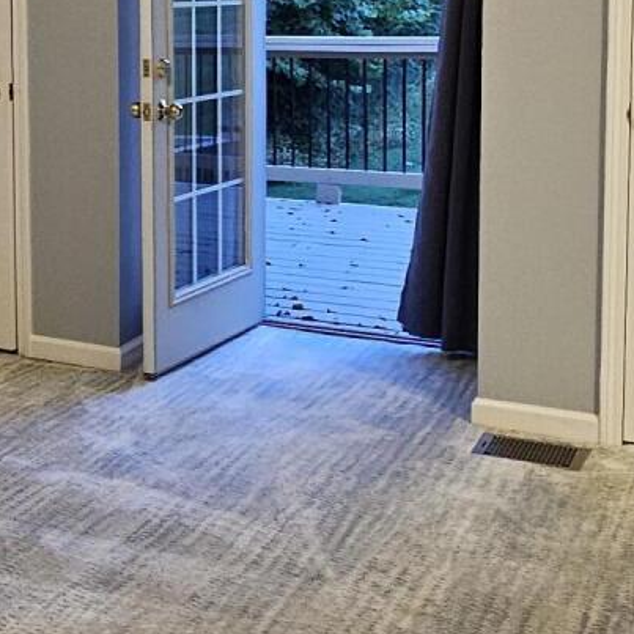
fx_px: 1181
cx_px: 41
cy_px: 93
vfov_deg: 29.1
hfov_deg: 28.6
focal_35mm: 57
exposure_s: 1/30
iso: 500
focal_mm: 2.2
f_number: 2.2
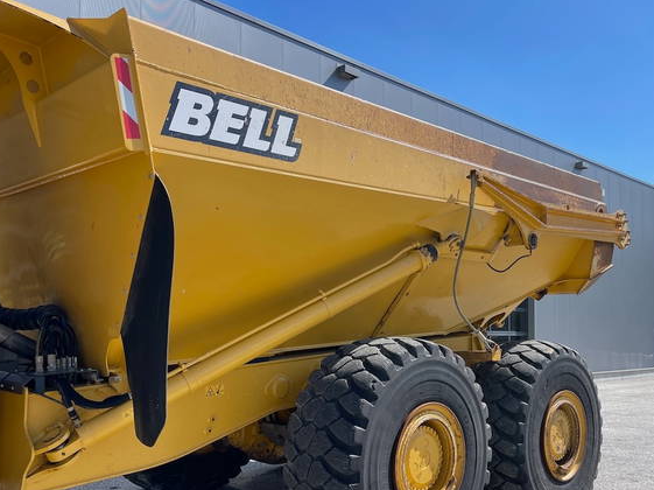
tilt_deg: +2.9
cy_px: 281
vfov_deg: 40.6
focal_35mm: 35
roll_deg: -0.1
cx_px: 328
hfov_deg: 52.7
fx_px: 661
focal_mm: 5.1
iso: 32
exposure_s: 1/2247
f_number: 1.6
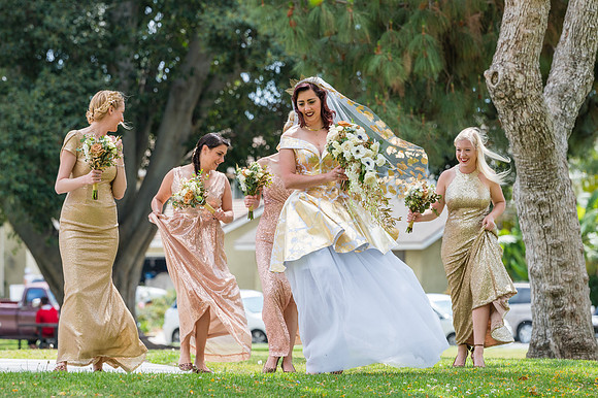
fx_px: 4012
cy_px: 186
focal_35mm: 242
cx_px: 280
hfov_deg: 8.5
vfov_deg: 5.7
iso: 500
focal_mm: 200
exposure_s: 1/1250
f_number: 5.6
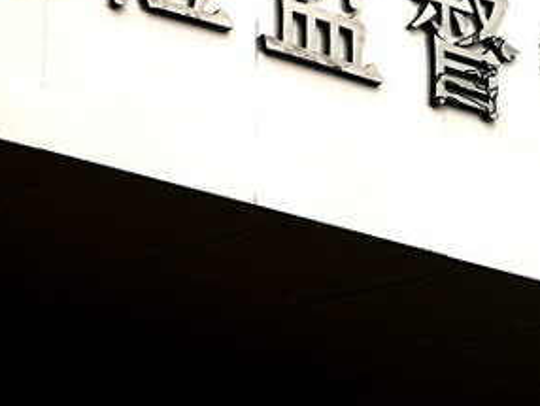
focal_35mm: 130
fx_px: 2030
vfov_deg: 11.4
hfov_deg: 14.9
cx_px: -21
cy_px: 67
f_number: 2.2
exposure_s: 1/120
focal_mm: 4.5
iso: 64
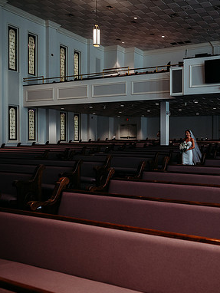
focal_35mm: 35
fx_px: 296
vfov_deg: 52.6
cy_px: 147
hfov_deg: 38.5
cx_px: 190
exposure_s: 1/160
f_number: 2.5
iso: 640
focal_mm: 24
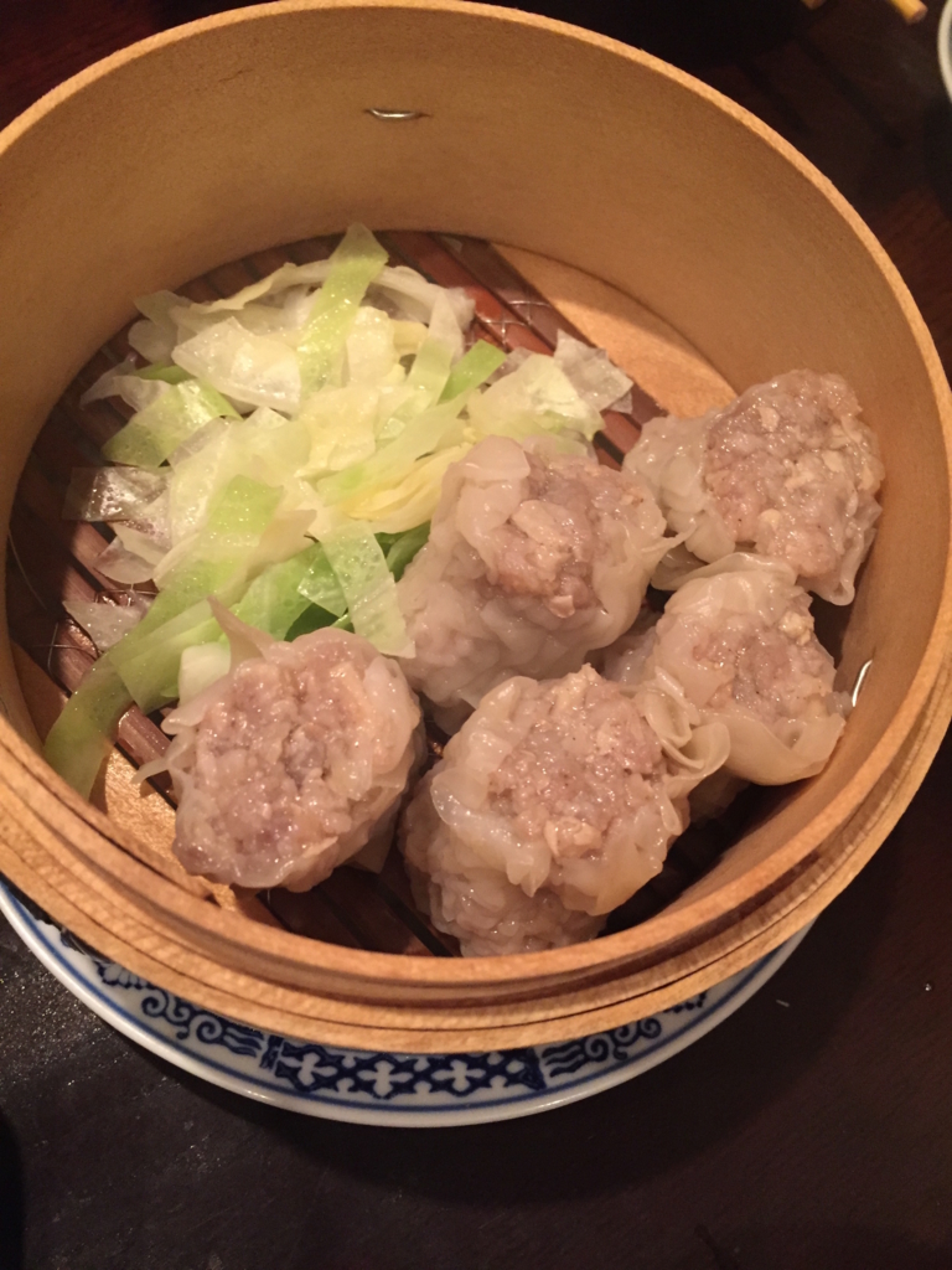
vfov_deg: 61.7
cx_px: 476
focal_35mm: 29
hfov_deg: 48.2
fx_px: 1063
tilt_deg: -66.7
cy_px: 635
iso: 250
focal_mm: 4.15
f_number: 2.2
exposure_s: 1/15
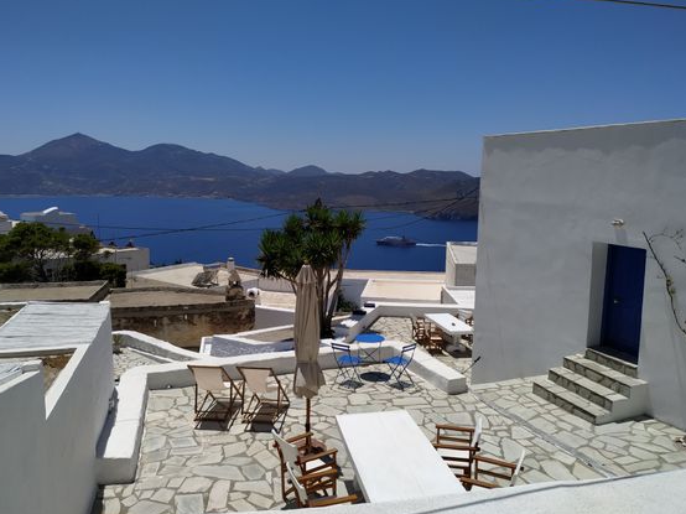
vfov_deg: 53.0
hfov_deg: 67.3
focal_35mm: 26
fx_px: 515
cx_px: 332
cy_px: 250
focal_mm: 3.94
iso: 100
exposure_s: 1/6729
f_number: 1.9
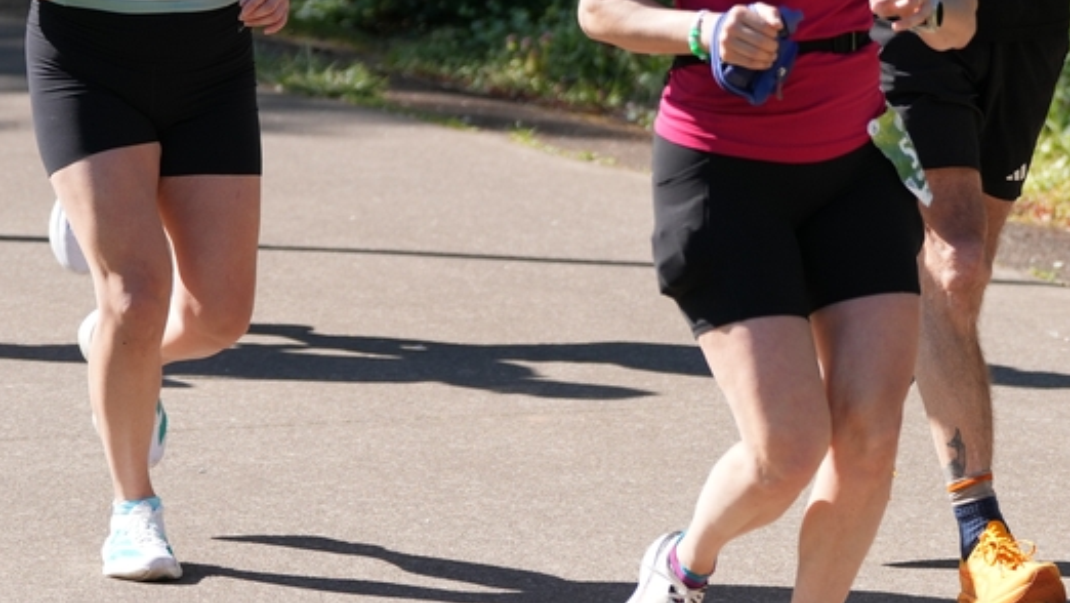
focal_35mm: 247
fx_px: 7010
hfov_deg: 8.6
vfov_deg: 4.9
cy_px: 54
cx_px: 1259
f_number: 2.8
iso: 250
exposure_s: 1/2000
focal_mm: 88
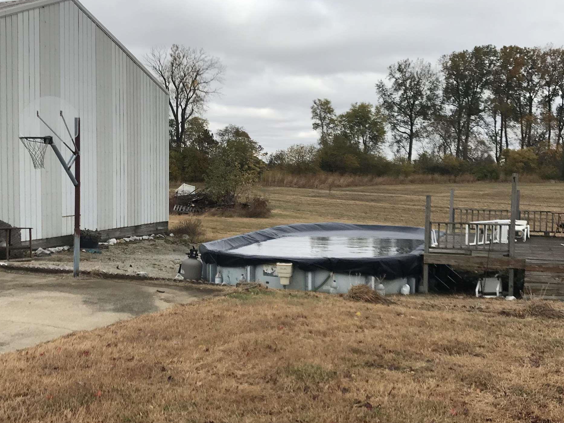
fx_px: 749
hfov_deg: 41.0
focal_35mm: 46
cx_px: 213
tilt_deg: -2.1
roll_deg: -1.5
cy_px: 224
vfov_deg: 31.5
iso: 20
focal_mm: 3.99
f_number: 1.8
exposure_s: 1/1451
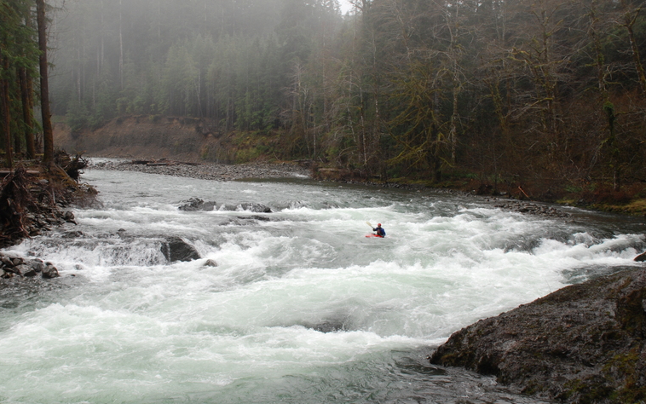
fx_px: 740
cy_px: 194
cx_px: 323
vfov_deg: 30.5
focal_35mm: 42
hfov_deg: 47.2
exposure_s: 1/160
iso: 400
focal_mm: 26
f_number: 6.3
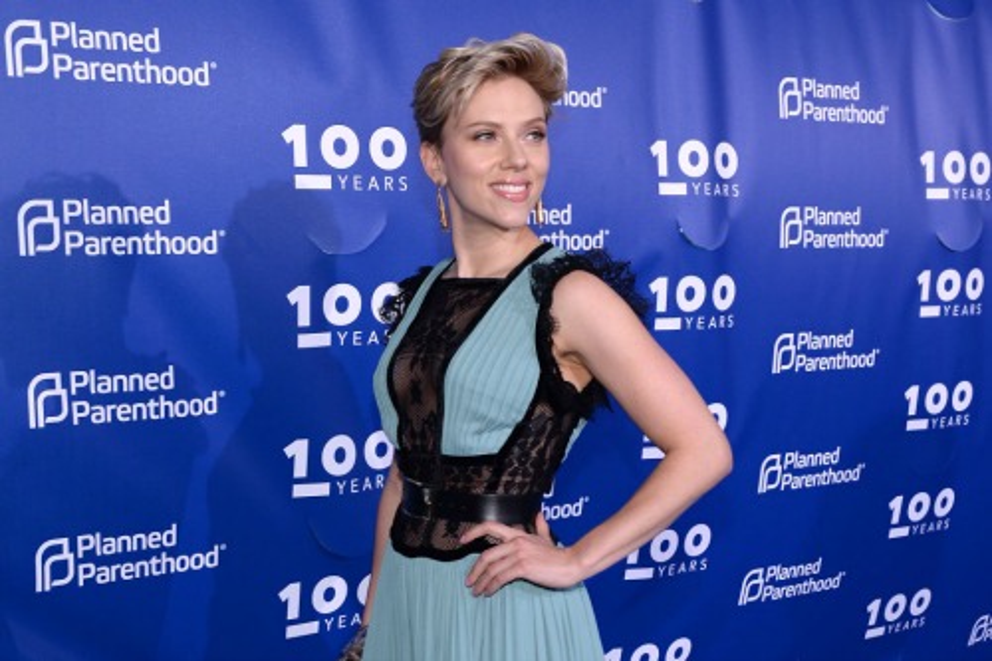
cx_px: 496
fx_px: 1047
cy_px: 330
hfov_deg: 50.7
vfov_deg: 35.0
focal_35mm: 38
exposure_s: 1/160
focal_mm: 38
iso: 800
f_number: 6.3
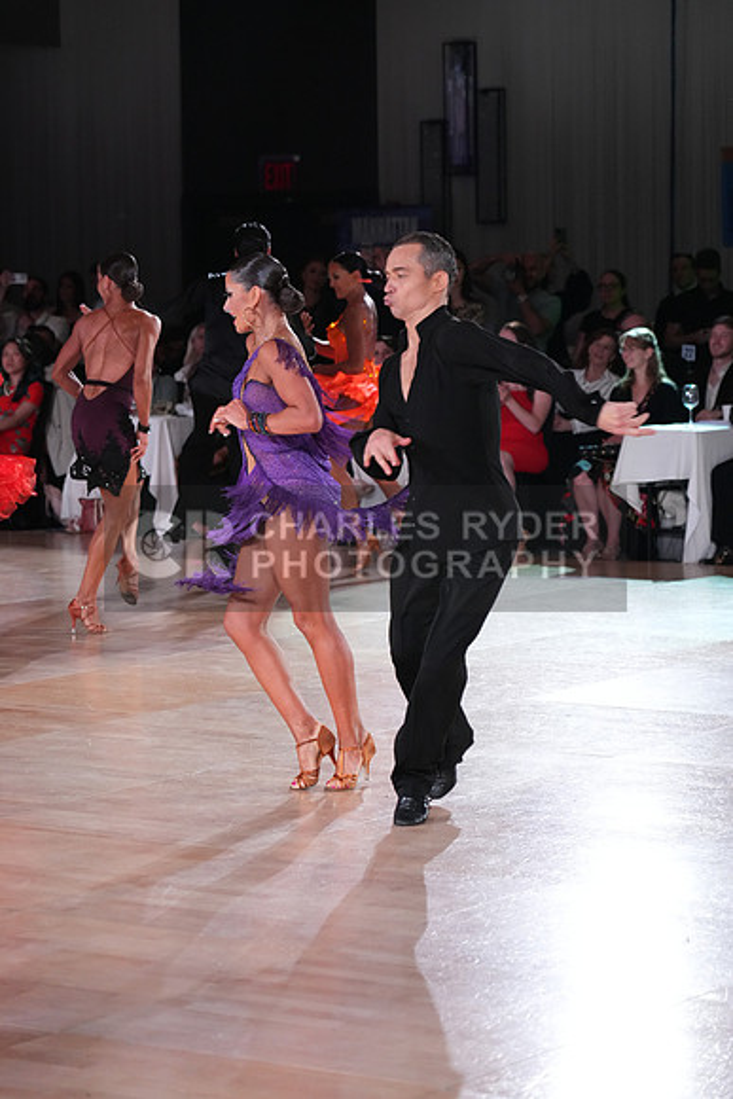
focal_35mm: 105
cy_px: 550
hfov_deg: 13.0
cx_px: 366
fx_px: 3205
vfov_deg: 19.5
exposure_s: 1/500
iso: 4000
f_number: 4
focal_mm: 105
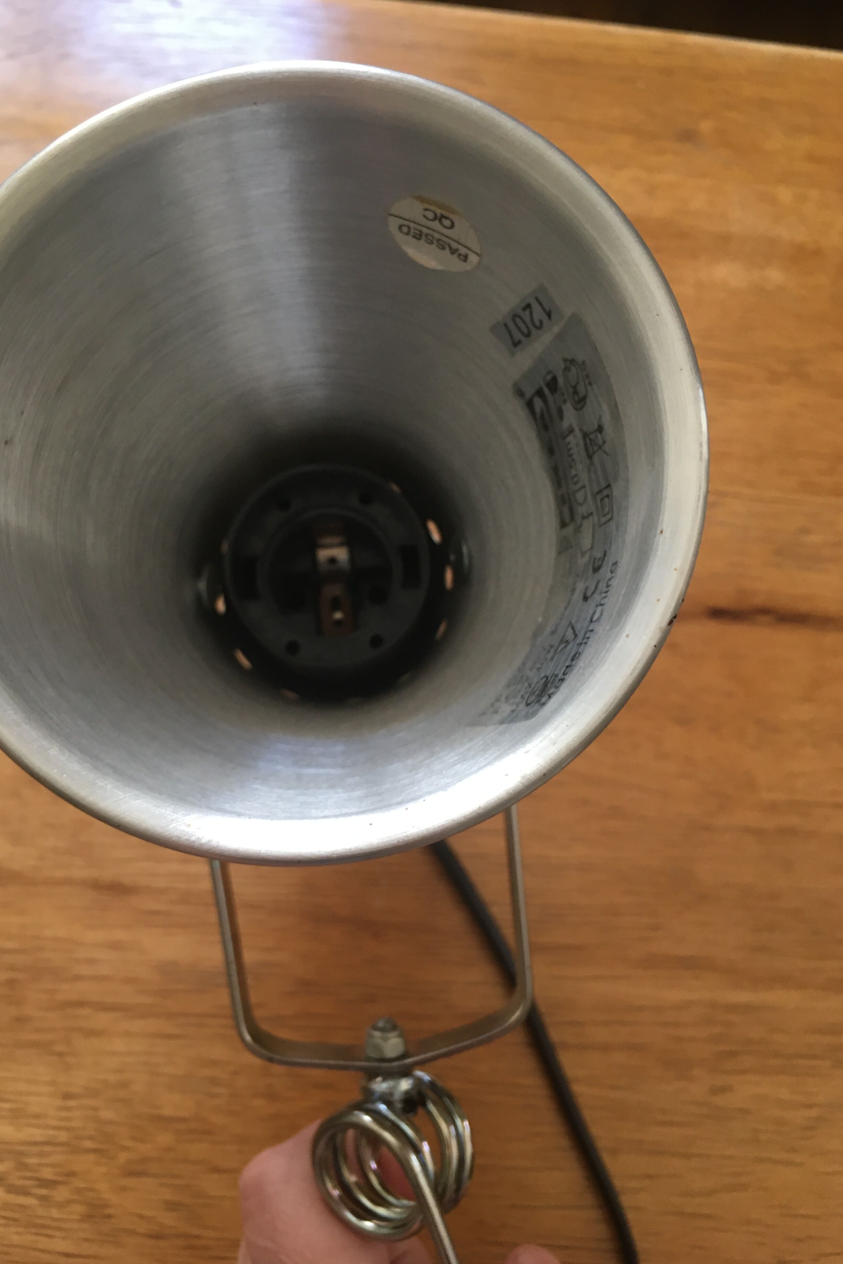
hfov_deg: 42.3
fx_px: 1089
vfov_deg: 60.3
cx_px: 375
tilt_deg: -78.1
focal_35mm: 31
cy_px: 624
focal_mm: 4.15
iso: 100
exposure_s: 1/33
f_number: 2.2
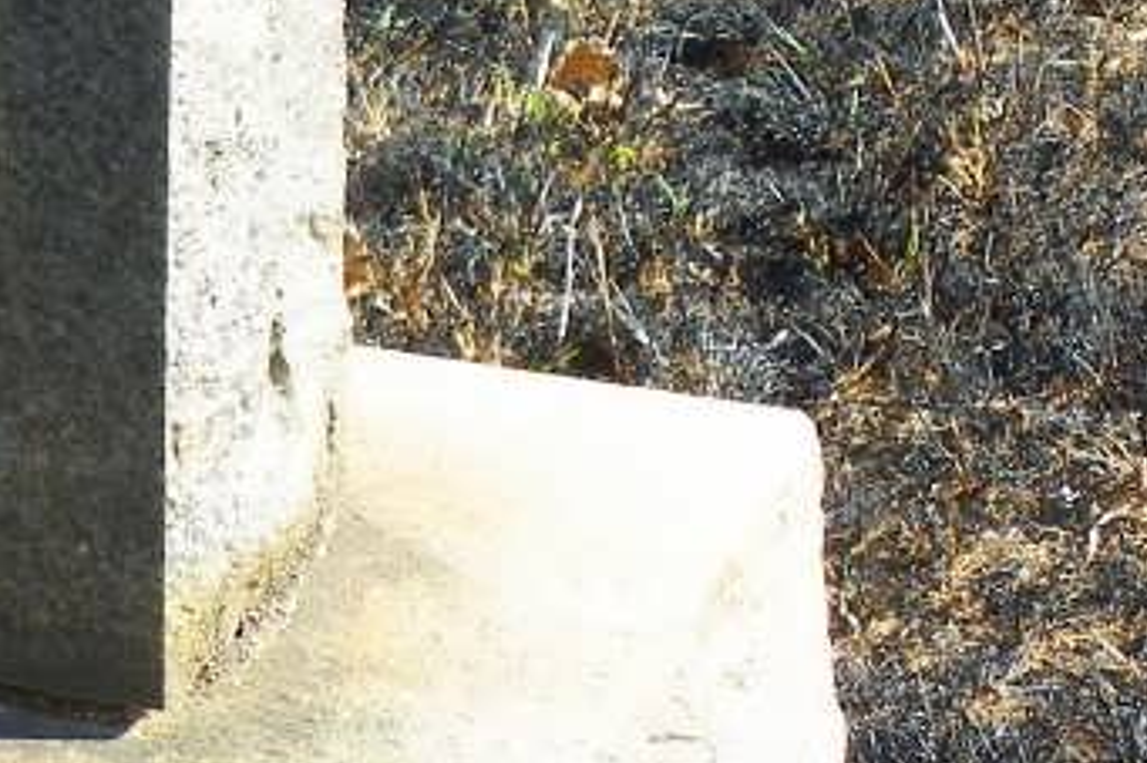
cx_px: -683
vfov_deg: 4.7
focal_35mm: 293
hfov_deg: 6.9
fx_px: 9330
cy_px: -168
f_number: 4
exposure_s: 1/125
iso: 64
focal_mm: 14.2
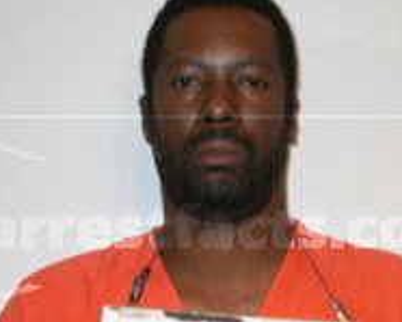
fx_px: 1381
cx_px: 228
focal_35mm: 116
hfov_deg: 16.6
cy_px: 224
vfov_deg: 13.3
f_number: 3.2
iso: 100
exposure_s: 1/60.3
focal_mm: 13.3
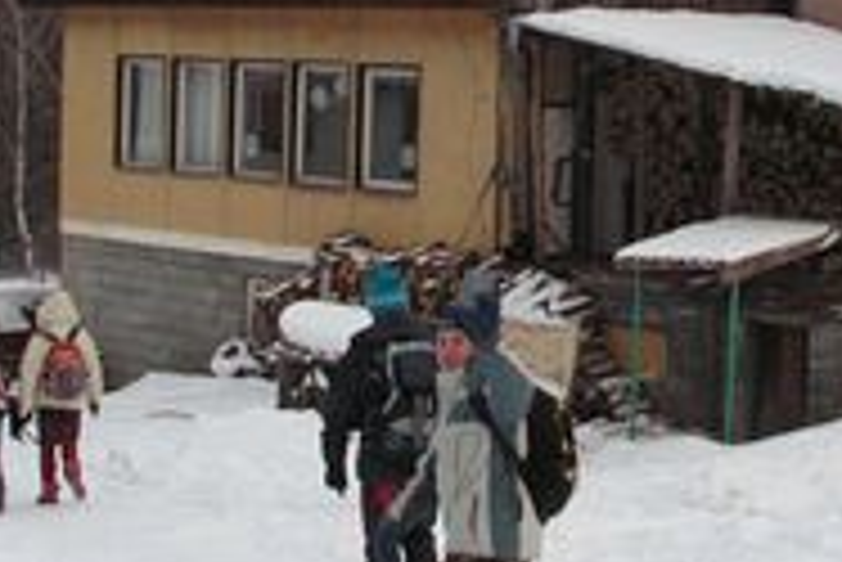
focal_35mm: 90
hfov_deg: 22.4
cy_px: 128
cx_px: 612
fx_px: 2107
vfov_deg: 15.1
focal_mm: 6
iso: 100
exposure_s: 1/60
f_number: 8
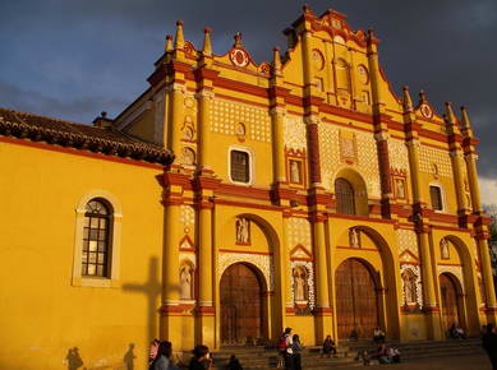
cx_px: 248
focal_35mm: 37
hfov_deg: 50.2
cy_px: 185
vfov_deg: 38.5
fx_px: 530
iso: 80
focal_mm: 7.8
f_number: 4
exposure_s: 1/200
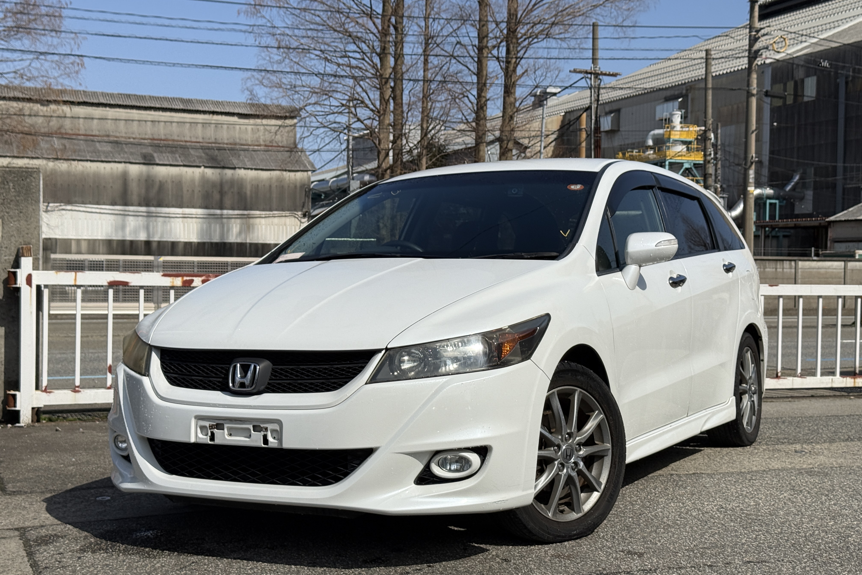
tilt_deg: -1.3
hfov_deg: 39.6
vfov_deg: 27.0
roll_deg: -1.0
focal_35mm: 50
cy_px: 288
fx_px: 1197
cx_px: 431
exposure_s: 1/11364
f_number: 1.78
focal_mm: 6.76
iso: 64
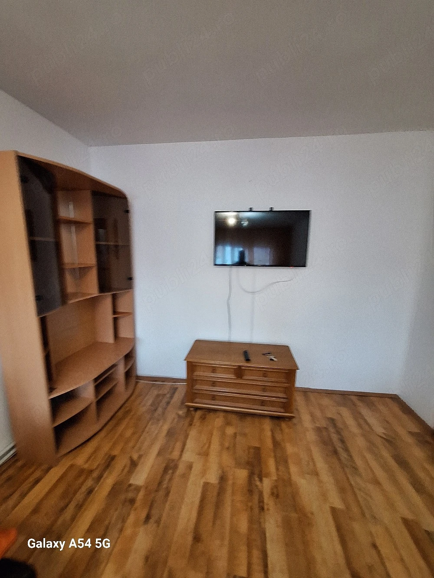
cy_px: 289
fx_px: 217
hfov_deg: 89.9
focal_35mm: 13
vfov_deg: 106.2
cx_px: 217
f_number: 2.2
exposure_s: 1/25
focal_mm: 1.74
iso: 320
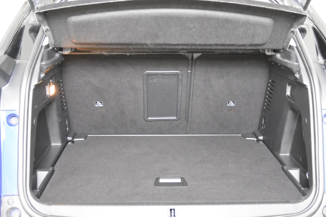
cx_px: 163
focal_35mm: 51
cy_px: 108
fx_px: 462
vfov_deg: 26.5
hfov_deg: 38.9
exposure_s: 1/50
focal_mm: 34
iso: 12800
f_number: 3.3
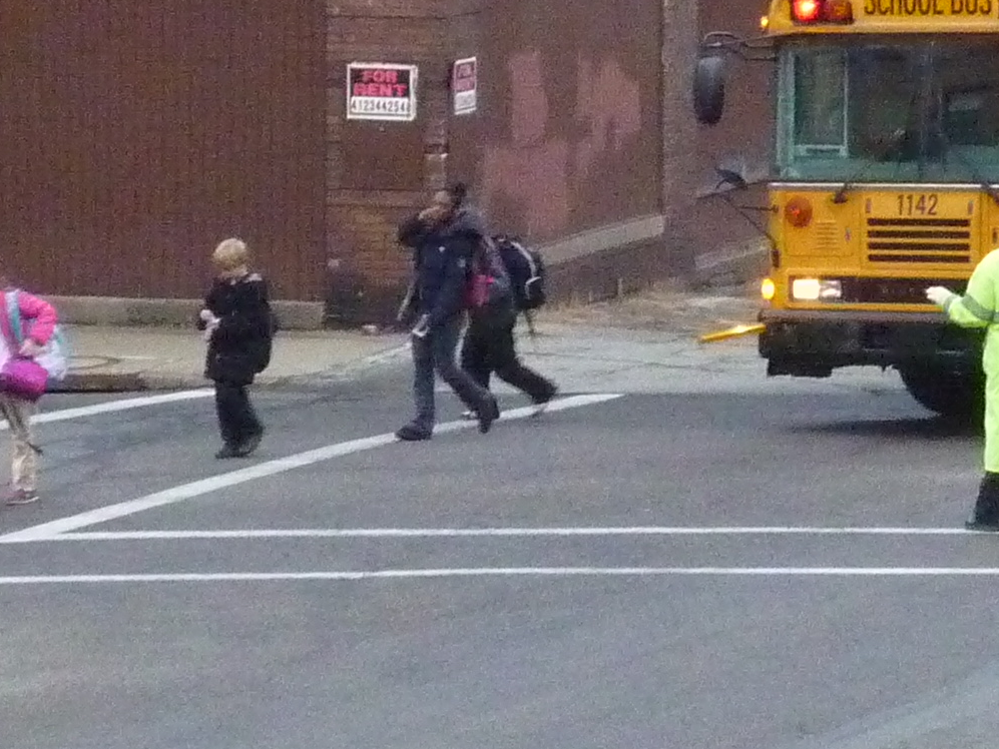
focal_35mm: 263
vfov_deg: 5.6
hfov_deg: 7.5
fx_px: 7591
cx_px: 836
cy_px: 139
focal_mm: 13.3
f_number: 4.2
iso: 1000
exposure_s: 1/100
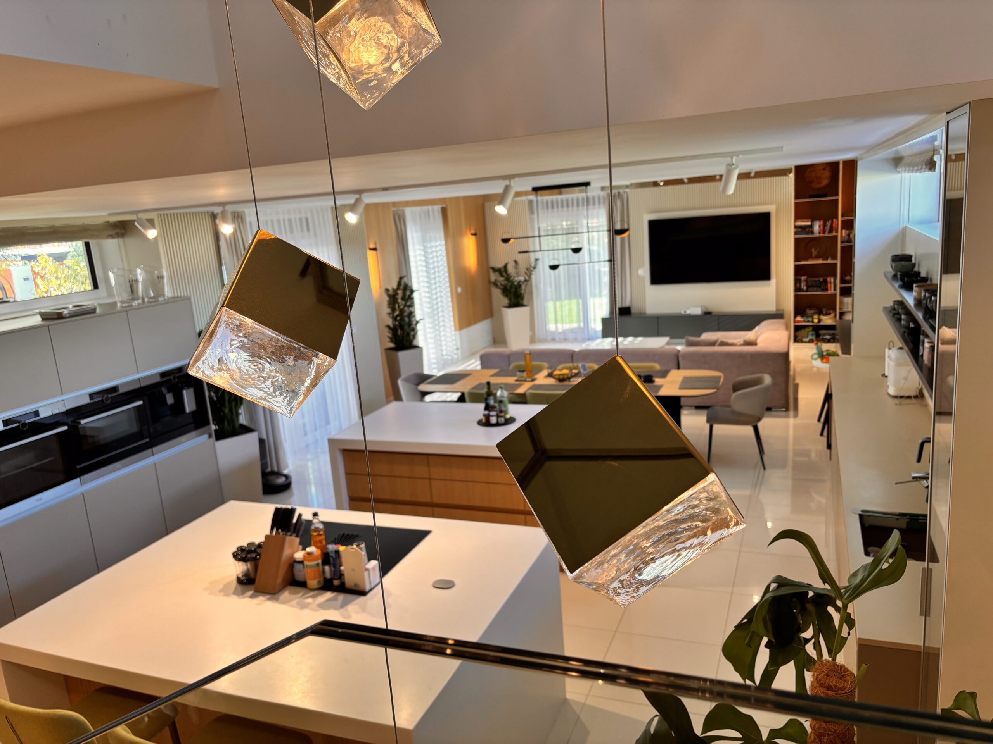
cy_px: 372
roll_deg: +4.5
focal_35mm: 26
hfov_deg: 67.3
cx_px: 496
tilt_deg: -11.9
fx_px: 746
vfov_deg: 53.1
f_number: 1.6
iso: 80
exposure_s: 1/50
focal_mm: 5.96
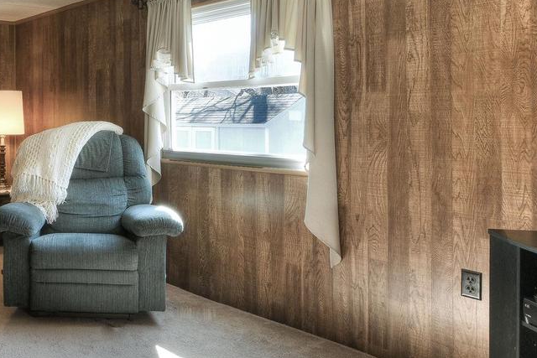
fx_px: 537
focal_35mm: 36
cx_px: 29
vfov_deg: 36.7
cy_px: 139
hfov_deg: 46.5
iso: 100
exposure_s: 1.6
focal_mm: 16
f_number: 22
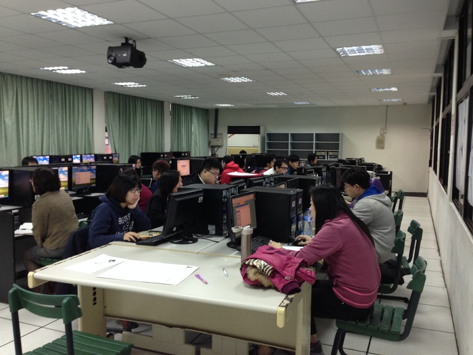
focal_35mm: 33
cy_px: 178
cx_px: 236
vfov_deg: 42.9
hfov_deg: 55.4
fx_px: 451
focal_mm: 4.12
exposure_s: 1/20
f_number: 2.4
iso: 125
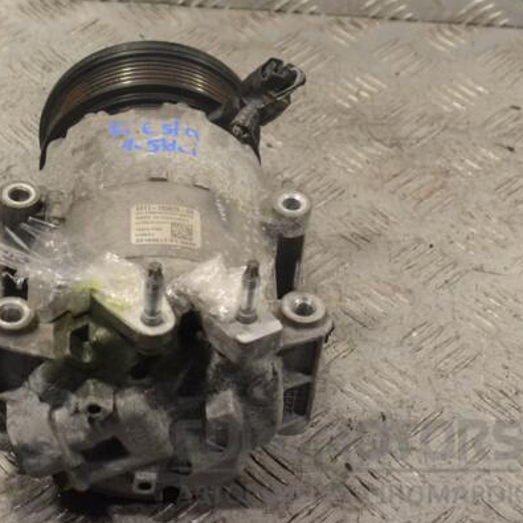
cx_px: 151
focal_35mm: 93
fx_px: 1590
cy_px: 263
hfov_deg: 18.6
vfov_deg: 18.7
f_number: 9
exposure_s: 1/320
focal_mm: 48
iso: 3200
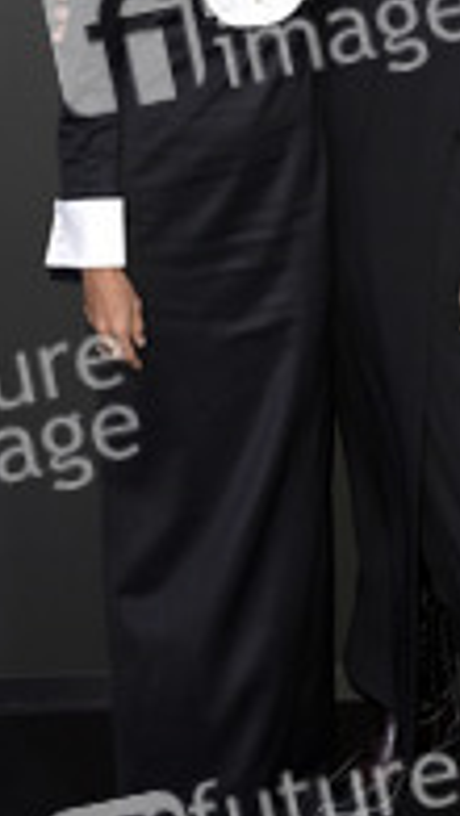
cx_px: 381
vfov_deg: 27.9
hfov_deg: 16.0
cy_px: 226
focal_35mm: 75
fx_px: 1623
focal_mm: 35
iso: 800
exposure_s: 1/250
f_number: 5.6
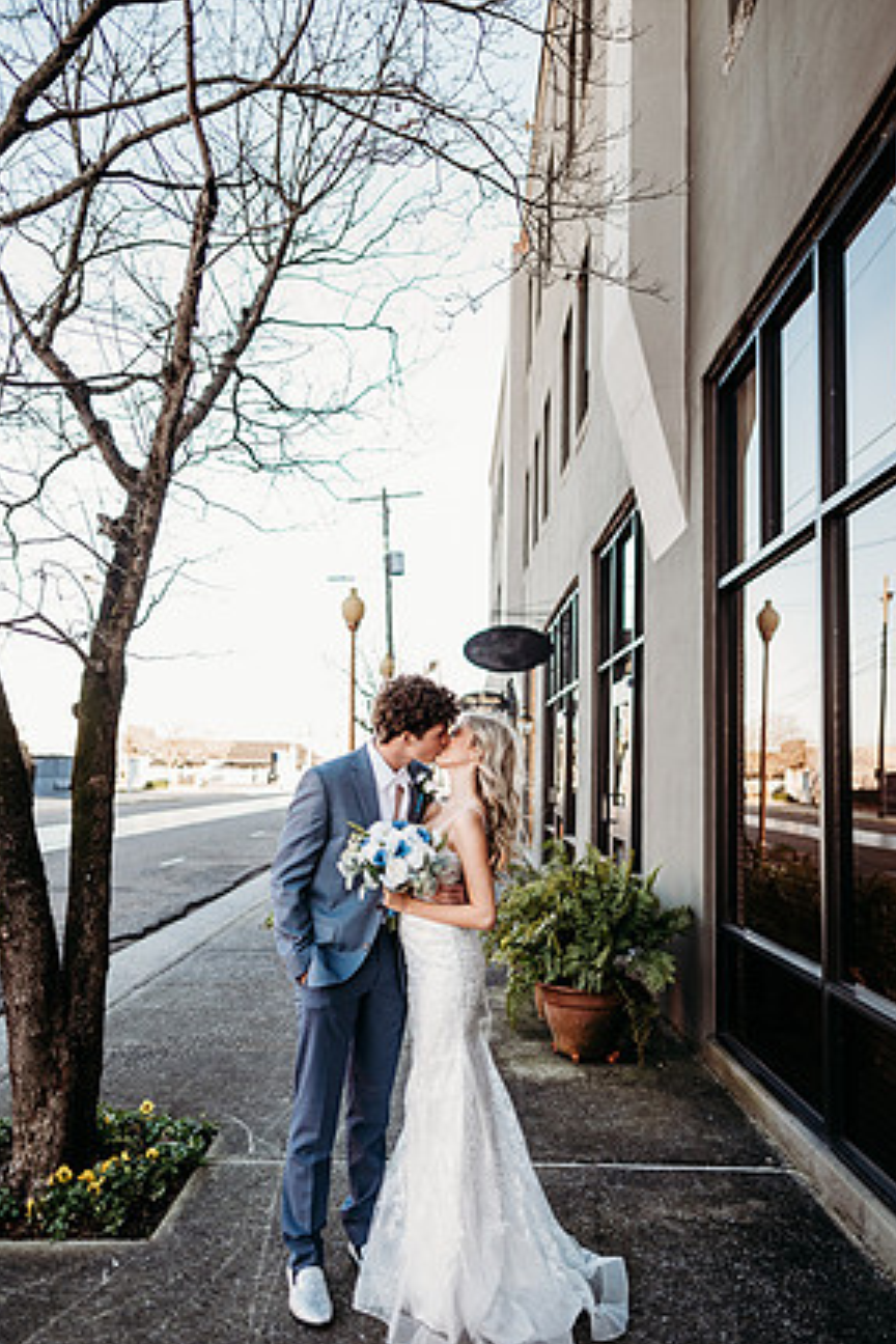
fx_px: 933
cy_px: 697
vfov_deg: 71.5
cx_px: 454
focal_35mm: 25
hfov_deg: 51.3
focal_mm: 24
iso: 160
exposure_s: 1/320
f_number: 2
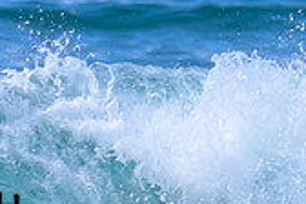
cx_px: -210
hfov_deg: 0.5
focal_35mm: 3781
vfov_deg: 0.4
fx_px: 32136
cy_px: 111
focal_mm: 800
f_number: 11
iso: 1000
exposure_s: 1/2000
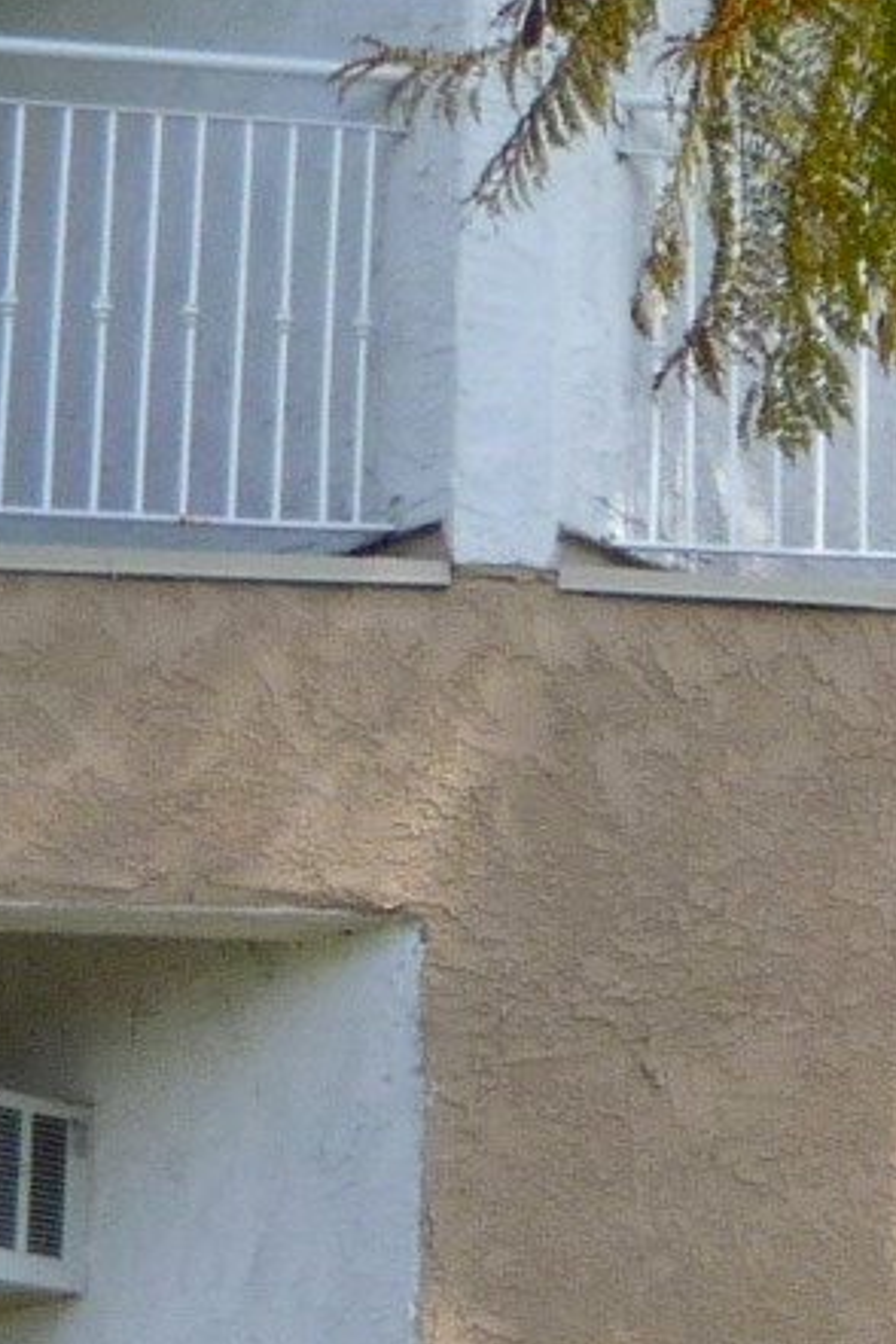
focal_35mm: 145
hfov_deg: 7.7
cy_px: 1179
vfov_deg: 14.0
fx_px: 5413
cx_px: 3023
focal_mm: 5.2
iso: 100
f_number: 4
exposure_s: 1/400
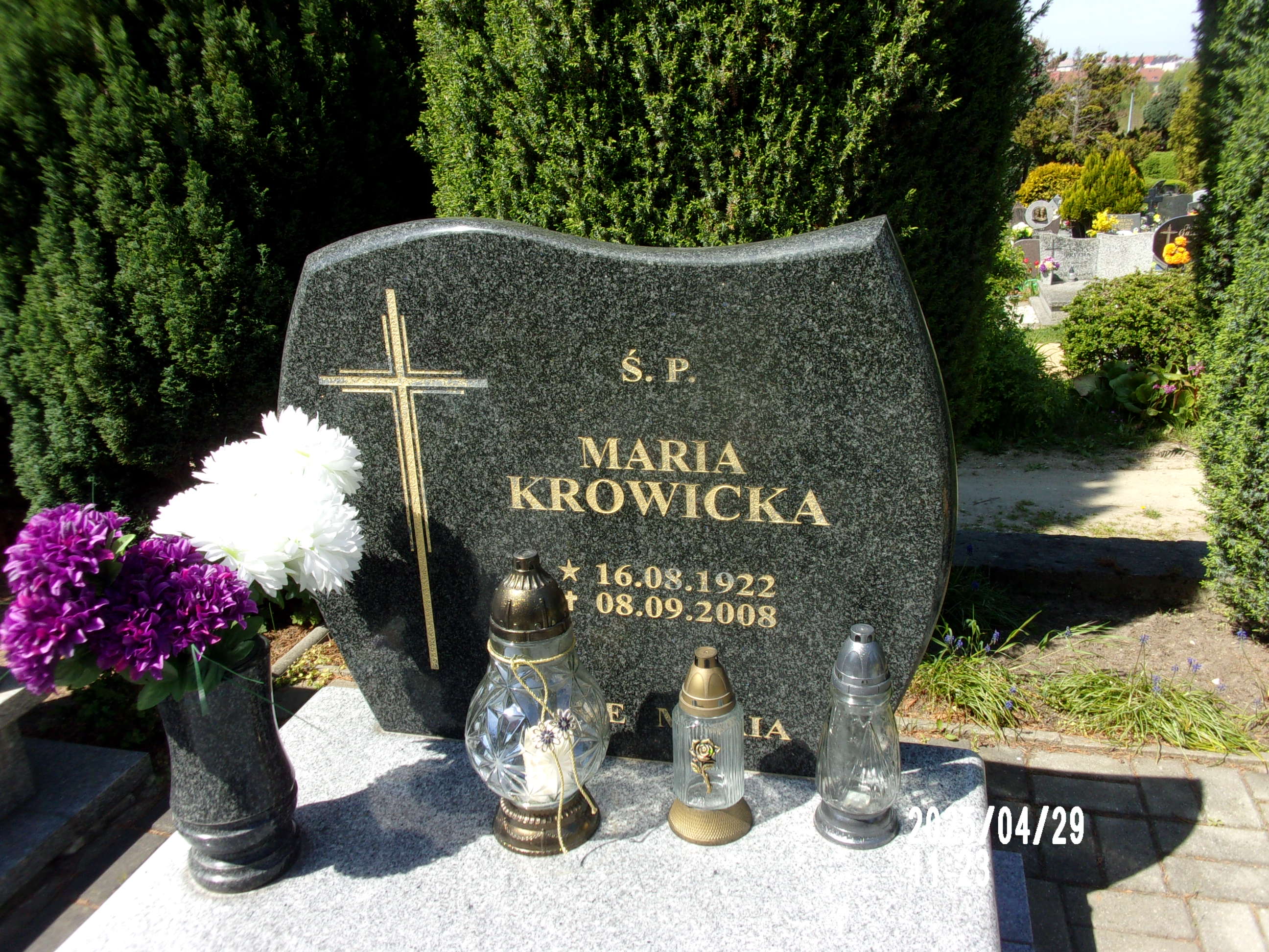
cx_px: 634
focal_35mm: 28
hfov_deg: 63.4
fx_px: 1026
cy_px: 476
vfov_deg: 49.7
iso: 80
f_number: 10.8
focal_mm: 5.1
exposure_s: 1/52
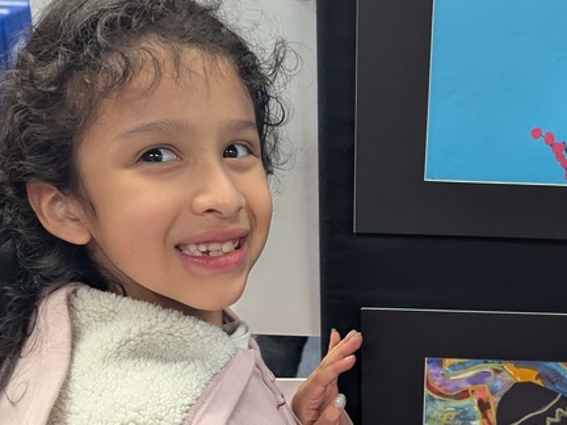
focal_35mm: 57
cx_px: 369
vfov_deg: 24.6
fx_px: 934
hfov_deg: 33.5
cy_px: 412
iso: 560
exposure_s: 1/120
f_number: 1.85
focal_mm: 6.81
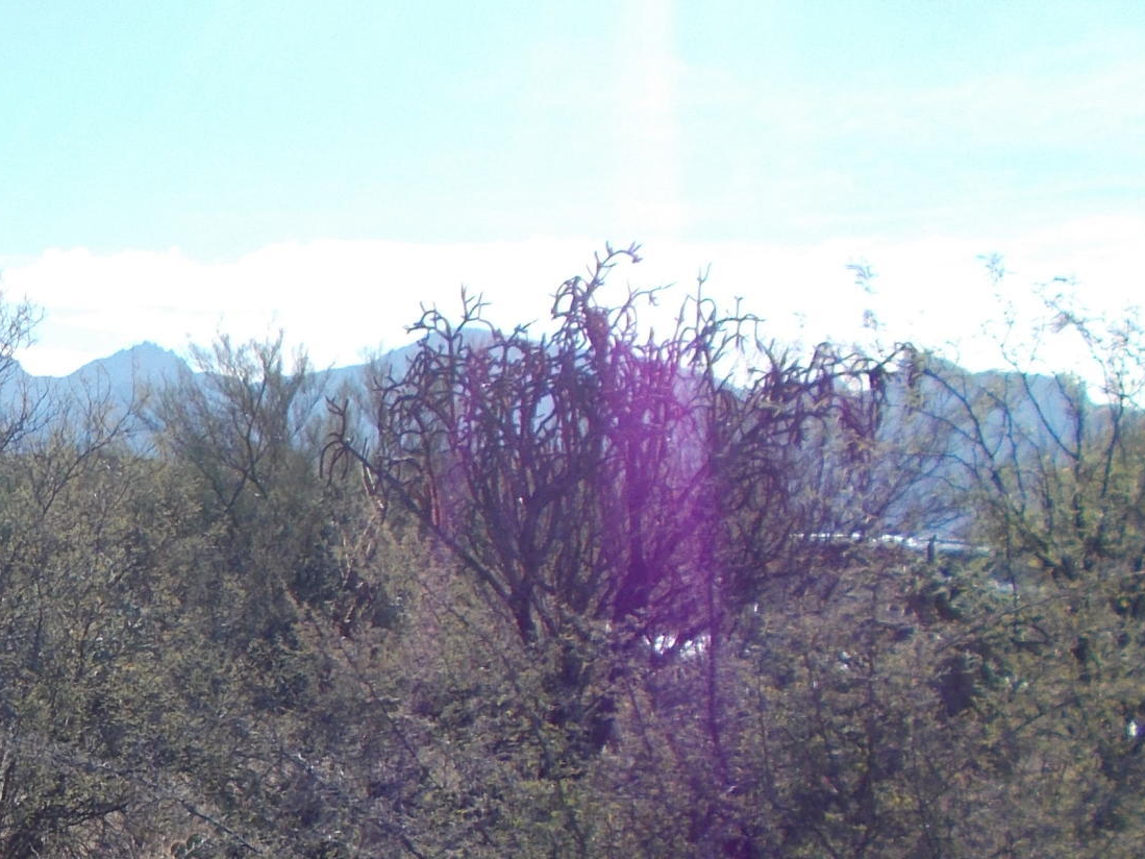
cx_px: -350
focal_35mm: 71
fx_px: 2348
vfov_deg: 20.4
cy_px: 739
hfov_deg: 24.0
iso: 80
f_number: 8
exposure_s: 1/125
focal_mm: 4.6
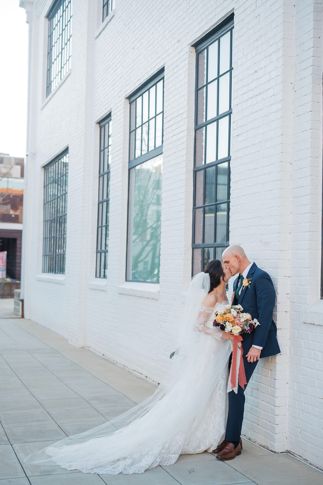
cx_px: 162
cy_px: 242
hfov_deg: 27.0
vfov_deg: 39.6
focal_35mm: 50
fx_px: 674
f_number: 2.8
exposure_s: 1/800
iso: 500
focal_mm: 50
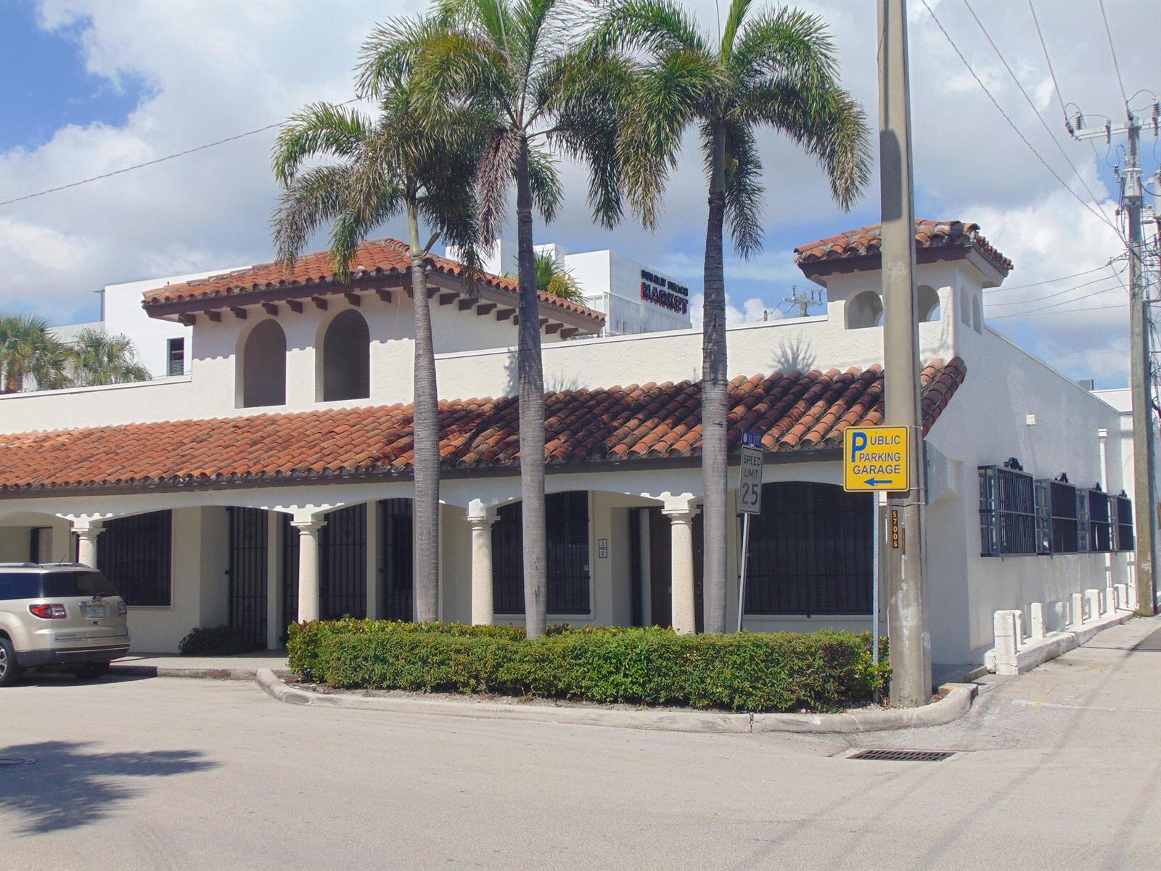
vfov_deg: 34.3
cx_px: 580
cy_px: 436
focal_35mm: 42
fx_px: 1409
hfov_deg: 44.8
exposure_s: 1/320
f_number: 8.7
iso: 80
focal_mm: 7.6
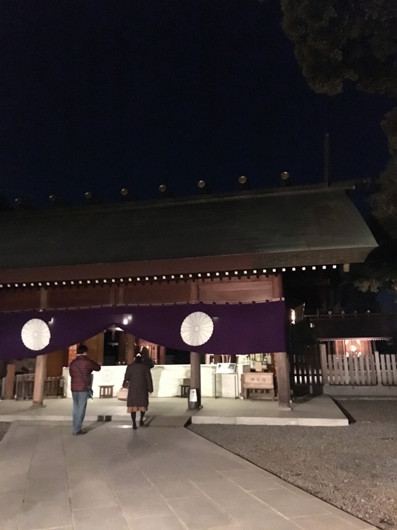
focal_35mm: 29
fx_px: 443
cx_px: 198
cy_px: 265
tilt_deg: +13.2
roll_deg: +1.0
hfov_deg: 48.2
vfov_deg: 61.7
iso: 2000
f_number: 2.2
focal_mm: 4.15
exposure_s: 1/15
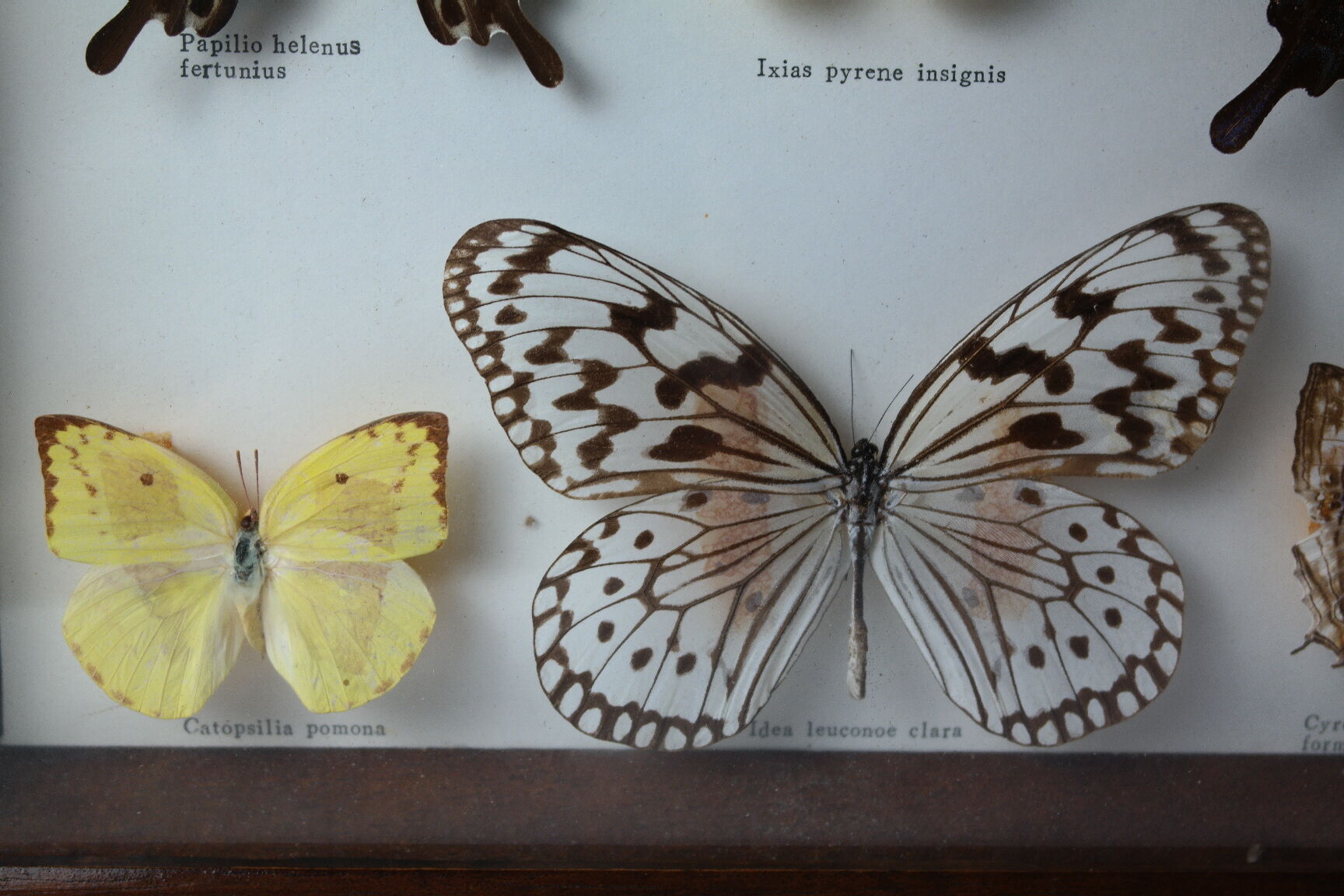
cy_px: 448
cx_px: 672
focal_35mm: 53
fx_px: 1979
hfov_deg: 37.5
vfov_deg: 25.5
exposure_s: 1/60
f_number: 4.5
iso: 200
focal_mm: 35
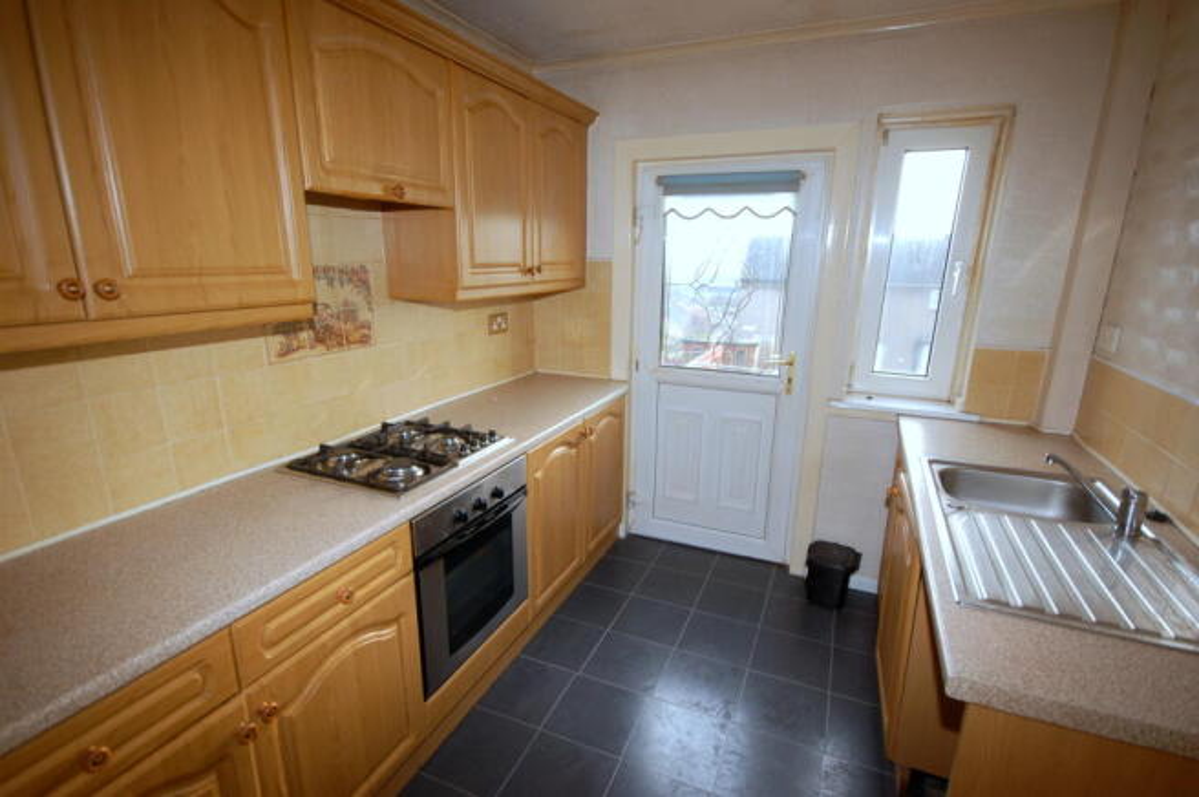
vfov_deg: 69.5
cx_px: 600
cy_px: 398
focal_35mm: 17
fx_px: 574
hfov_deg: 92.5
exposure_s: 1/60
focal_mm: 11.5
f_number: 4.5
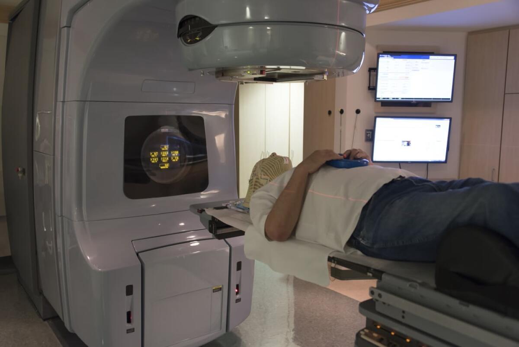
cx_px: 260
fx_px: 462
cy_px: 174
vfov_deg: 41.2
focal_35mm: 32
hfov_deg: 58.7
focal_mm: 32
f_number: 3.8
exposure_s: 1/40
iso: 1600
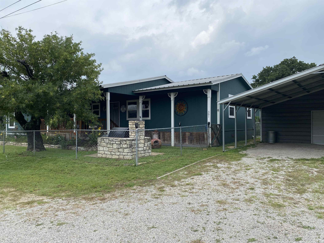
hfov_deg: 67.3
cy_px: 122
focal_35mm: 26
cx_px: 162
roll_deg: -0.3
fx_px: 243
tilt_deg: +2.3
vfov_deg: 53.1
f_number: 1.8
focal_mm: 4.25
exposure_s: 1/3610
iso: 32
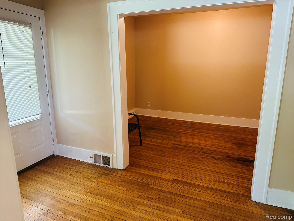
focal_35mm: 24
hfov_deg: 71.6
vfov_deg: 56.8
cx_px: 147
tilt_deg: -13.2
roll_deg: +0.4
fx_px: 204
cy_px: 110
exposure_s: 1/60
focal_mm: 6.86
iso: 400
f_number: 1.78
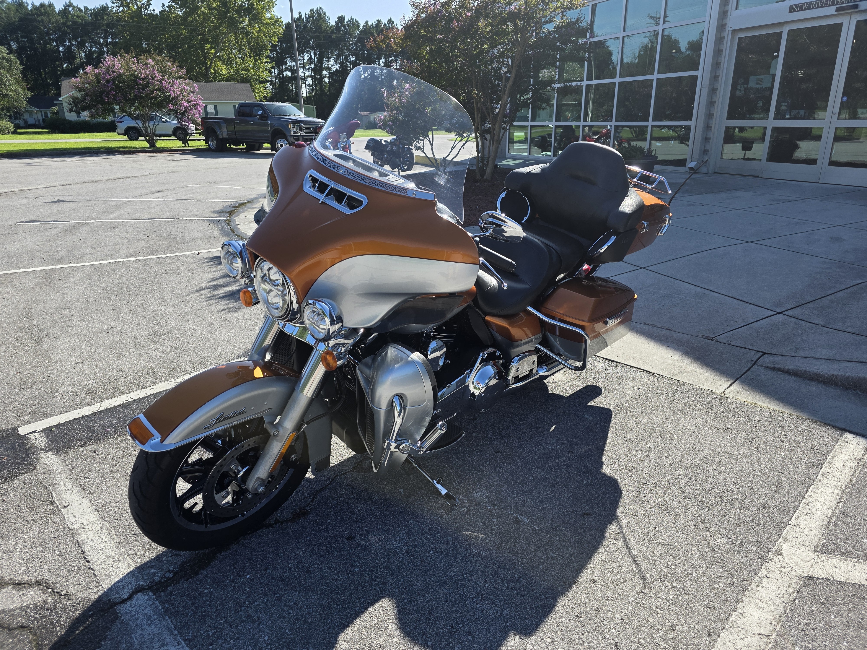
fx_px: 576
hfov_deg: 73.9
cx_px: 434
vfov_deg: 58.9
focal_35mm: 23
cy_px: 325
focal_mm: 6.3
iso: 80
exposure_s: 1/2921
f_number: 1.7
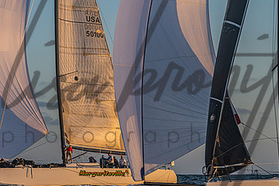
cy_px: 74
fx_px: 1410
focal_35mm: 182
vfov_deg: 7.5
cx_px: 175
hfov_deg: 11.3
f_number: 7.1
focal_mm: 100
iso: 250
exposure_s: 1/800
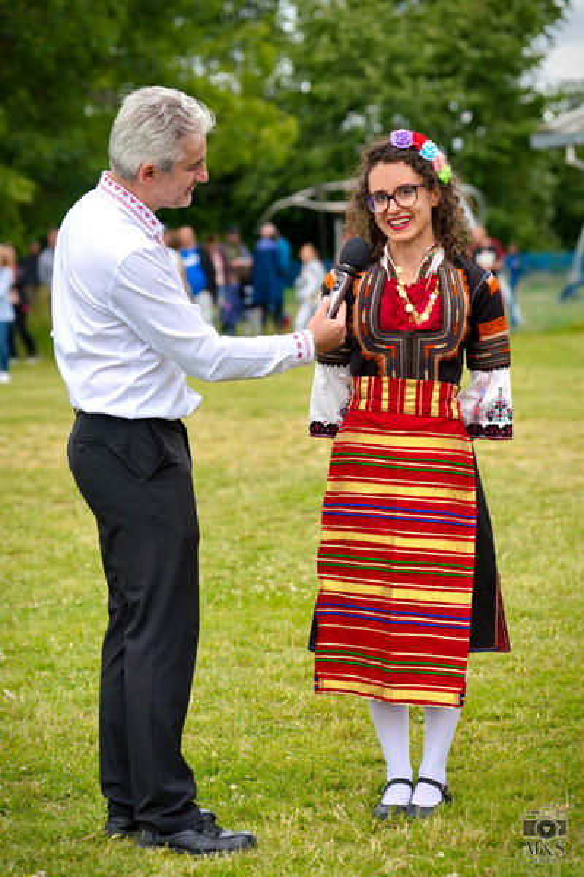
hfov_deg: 15.4
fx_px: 2165
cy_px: 438
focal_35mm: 89
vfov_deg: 22.9
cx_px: 292
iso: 100
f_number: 3.2
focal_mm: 89
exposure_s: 1/640
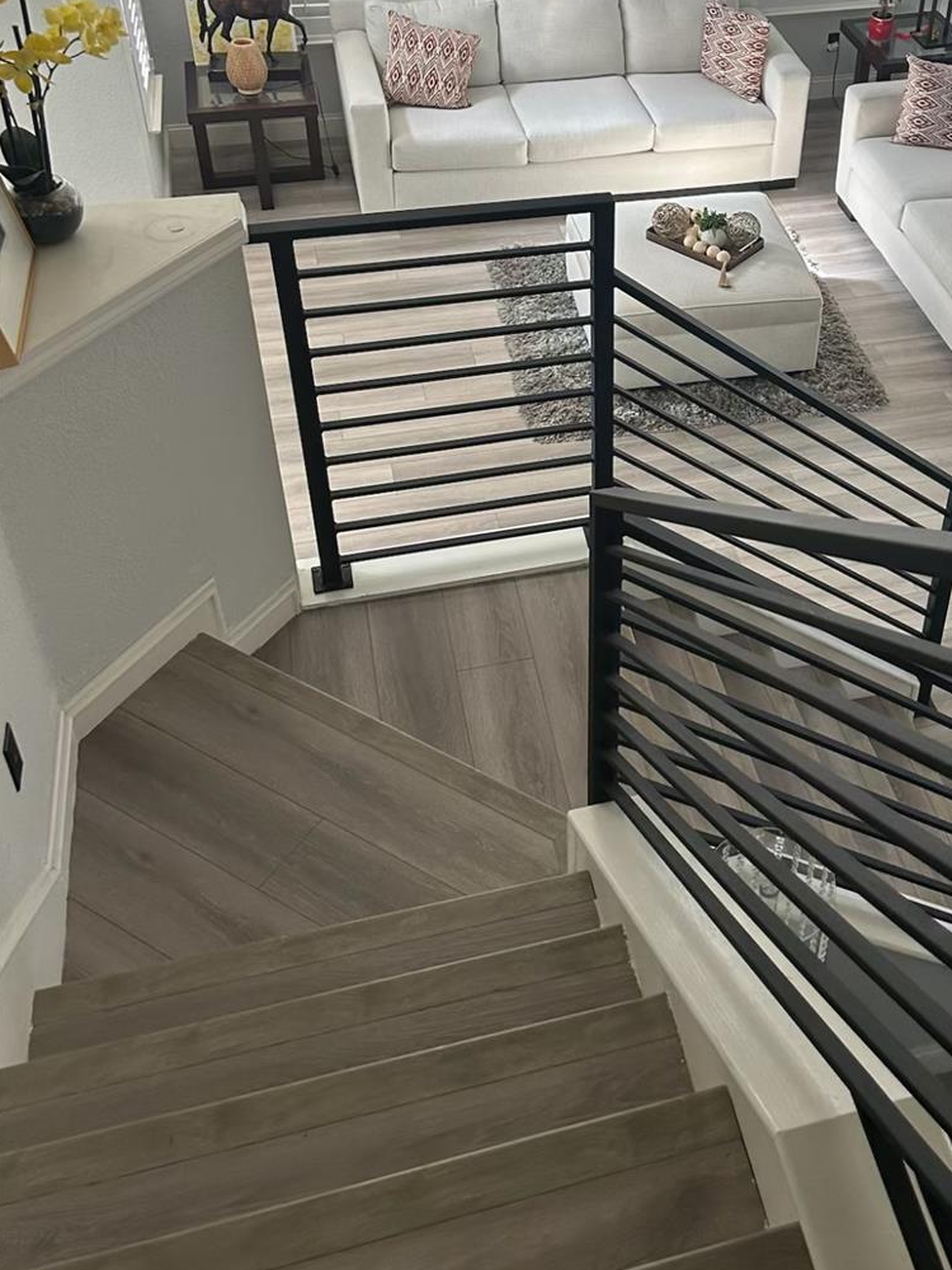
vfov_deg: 47.0
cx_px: 710
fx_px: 1430
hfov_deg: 36.0
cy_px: 413
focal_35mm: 39
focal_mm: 5.7
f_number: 1.5
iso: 125
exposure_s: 1/121
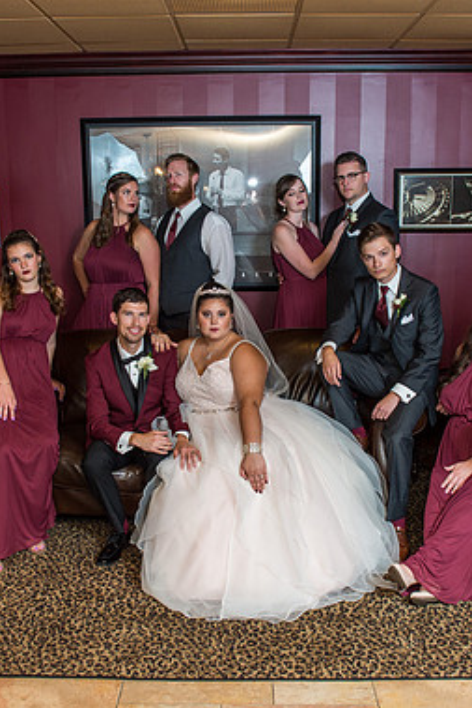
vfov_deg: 49.5
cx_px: 238
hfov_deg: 34.2
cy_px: 356
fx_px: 766
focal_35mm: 39
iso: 400
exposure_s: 1/45
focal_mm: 24
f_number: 4.8
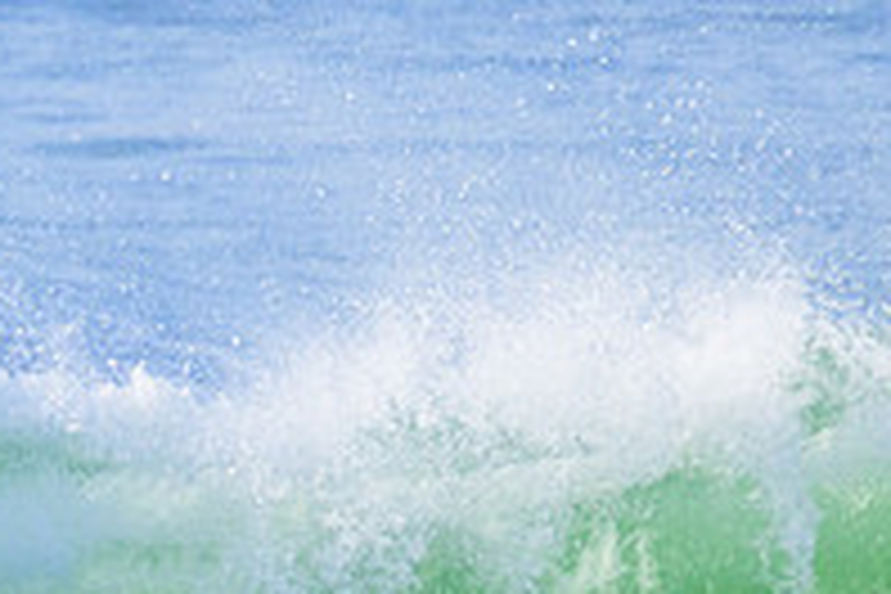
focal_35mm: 2346
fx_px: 58059
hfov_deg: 0.9
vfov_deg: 0.6
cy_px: 691
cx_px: -198
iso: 2500
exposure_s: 1/2000
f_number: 11
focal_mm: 800
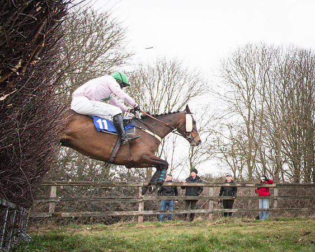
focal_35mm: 46
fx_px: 431
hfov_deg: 32.8
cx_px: 380
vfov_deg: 32.4
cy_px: 98
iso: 2000
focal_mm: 20
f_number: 6.3
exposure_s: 1/1600
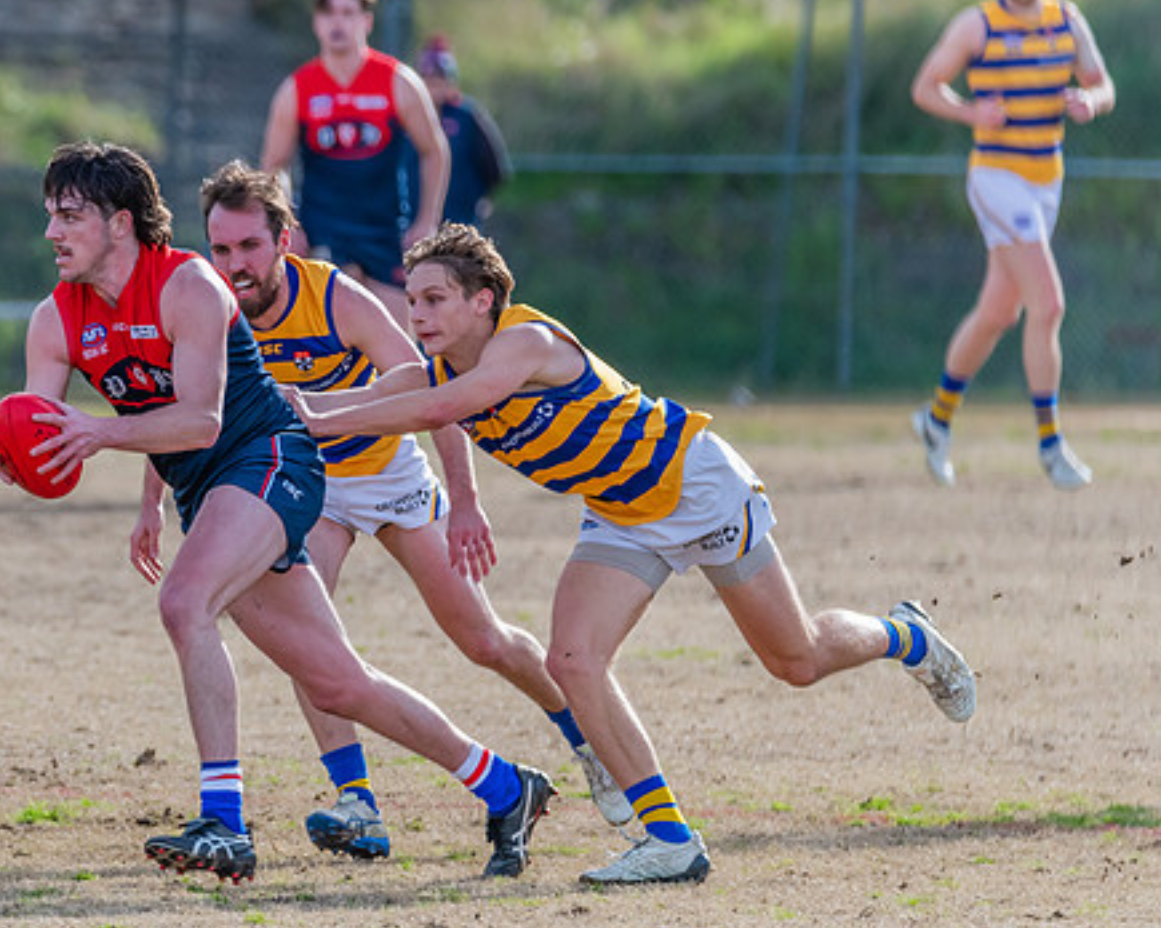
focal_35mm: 778
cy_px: 486
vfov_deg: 2.0
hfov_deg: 2.5
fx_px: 26733
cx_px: 104
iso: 800
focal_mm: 450
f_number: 6.3
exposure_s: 1/1600
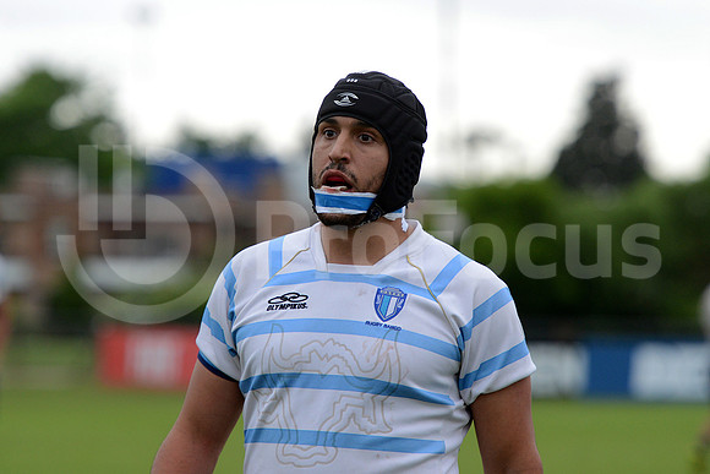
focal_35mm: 200
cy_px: 237
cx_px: 355
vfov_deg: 6.9
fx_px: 3945
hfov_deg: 10.3
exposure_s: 1/500
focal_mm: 200
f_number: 4
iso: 1600
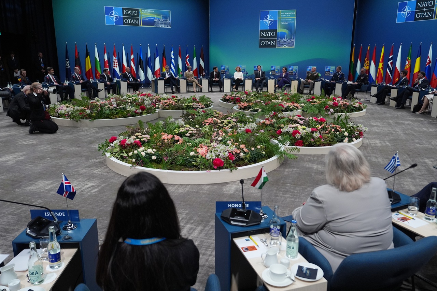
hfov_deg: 63.7
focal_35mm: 29
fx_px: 352
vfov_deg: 45.0
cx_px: 218
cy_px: 146
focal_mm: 29
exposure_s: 1/500
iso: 2500
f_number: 4
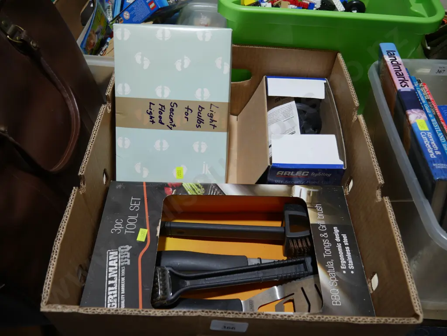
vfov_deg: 49.8
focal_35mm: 28
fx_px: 362
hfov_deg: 63.4
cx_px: 224
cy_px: 168
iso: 200
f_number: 3.5
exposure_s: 1/100
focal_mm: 14
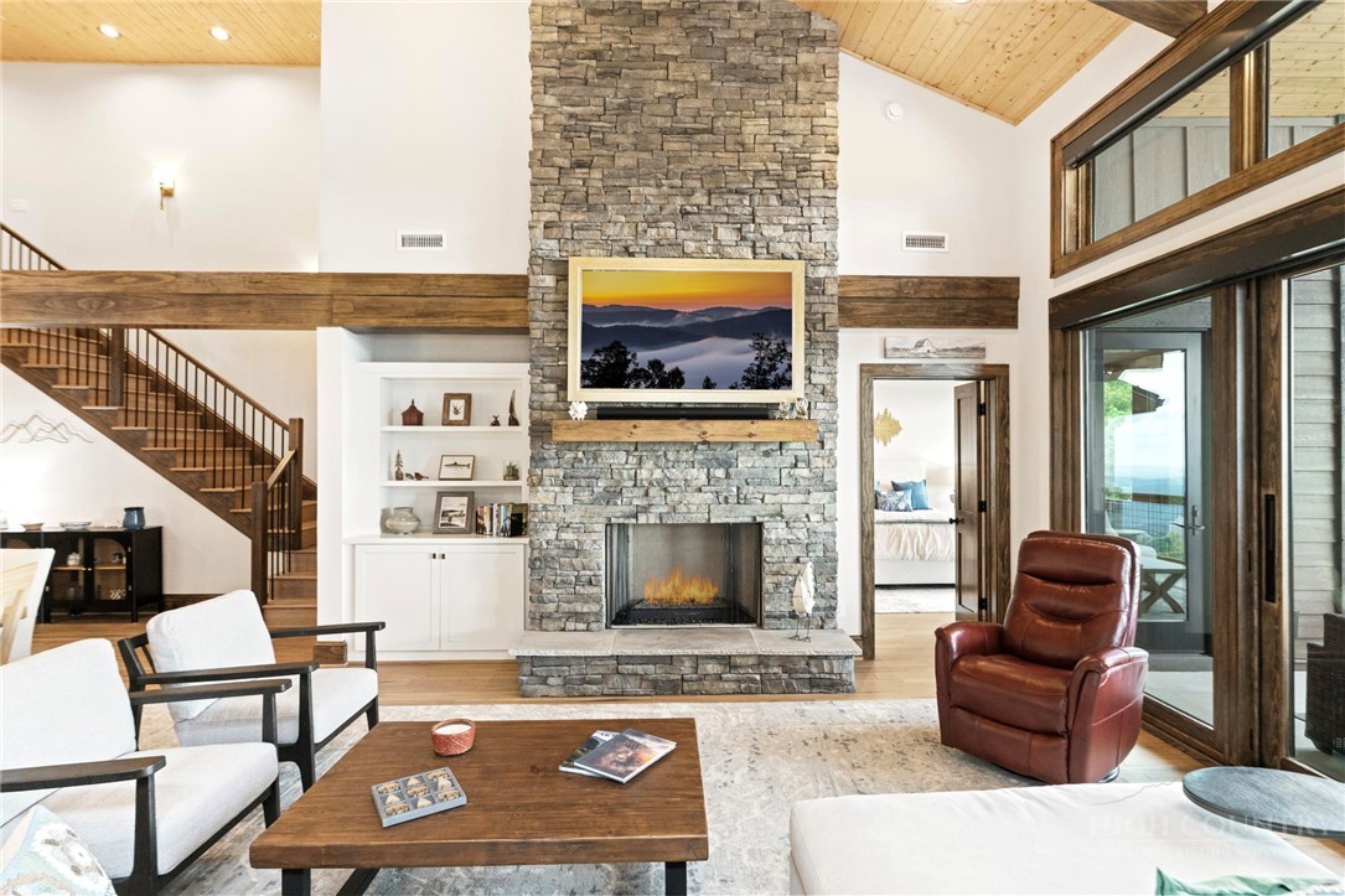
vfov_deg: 67.4
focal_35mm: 18
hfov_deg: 90.0
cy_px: 448
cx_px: 672
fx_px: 672
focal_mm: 18
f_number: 6.3
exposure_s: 1/25
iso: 6400
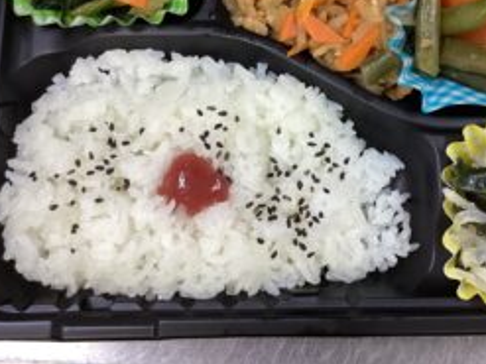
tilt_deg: -76.0
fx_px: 660
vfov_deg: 30.4
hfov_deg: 40.1
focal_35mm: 47
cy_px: 93
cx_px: 310
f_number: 2.4
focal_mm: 3.3
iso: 160
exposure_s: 1/50
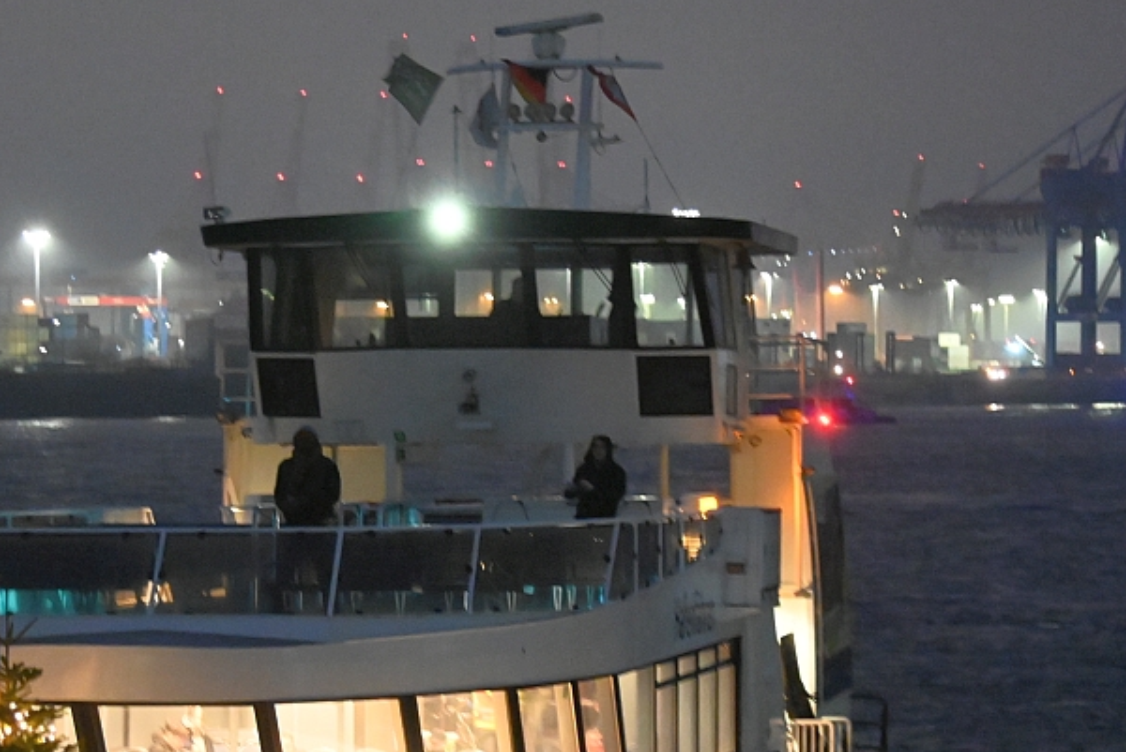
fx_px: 4006
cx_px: 370
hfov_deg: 16.0
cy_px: 590
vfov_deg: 10.7
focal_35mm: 128
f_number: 4
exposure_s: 1/60
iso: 16000
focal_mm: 75
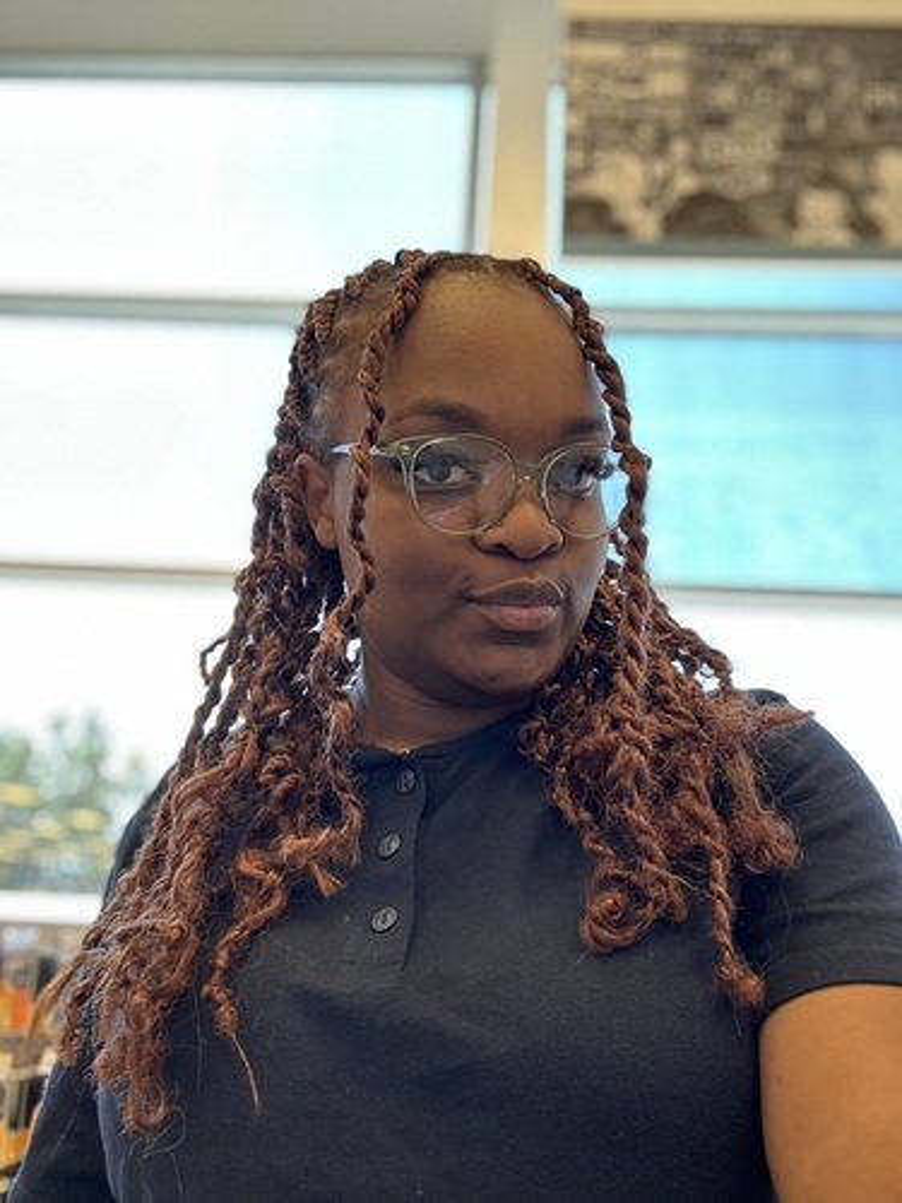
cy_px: 602
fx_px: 1042
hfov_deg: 46.8
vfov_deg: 60.0
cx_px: 451
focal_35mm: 30
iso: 160
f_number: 1.9
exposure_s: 1/60
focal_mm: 2.69
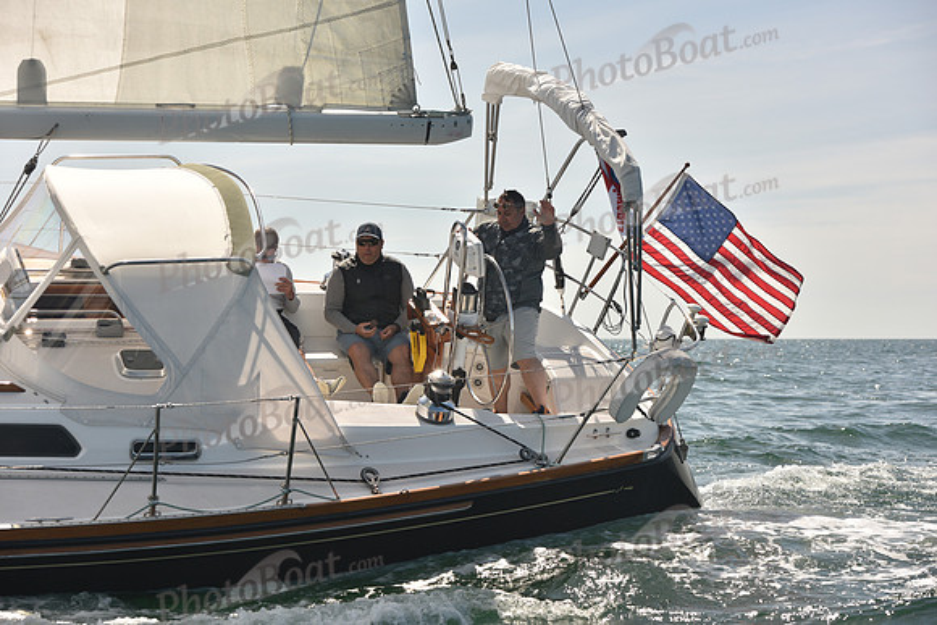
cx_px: 468
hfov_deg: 28.8
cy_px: 312
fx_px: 1822
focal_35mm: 70
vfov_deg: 19.5
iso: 250
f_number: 6.3
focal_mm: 70
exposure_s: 1/640
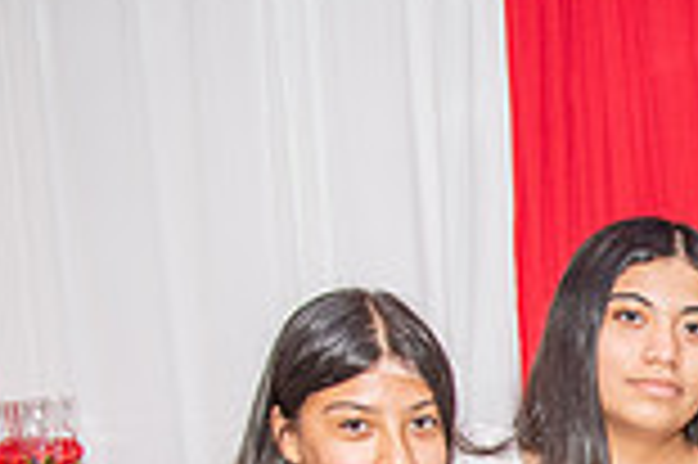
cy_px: 804
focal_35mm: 101
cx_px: 1099
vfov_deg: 12.5
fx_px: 1956
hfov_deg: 17.7
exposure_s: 1/160
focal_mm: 27
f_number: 3.2
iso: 800
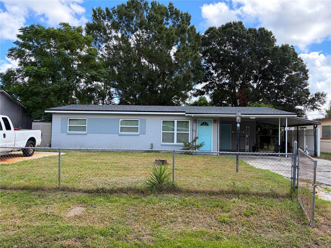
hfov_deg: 67.3
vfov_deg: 53.1
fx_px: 249
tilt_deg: +3.2
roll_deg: -1.1
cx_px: 166
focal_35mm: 26
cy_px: 124
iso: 64
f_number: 1.6
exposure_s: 1/1175
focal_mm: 5.96
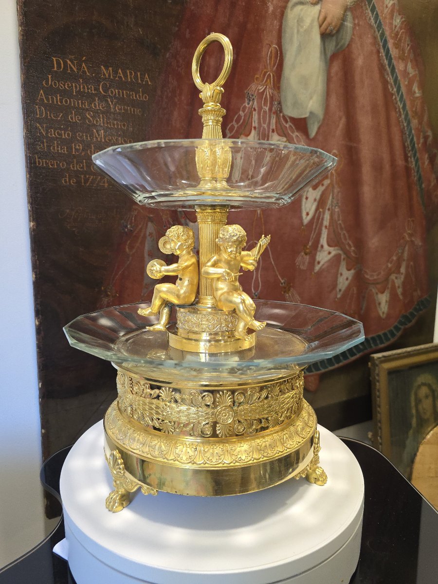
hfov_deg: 58.9
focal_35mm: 23
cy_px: 292
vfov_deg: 73.9
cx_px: 219
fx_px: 388
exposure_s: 1/100
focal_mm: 6.3
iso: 320
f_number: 1.7
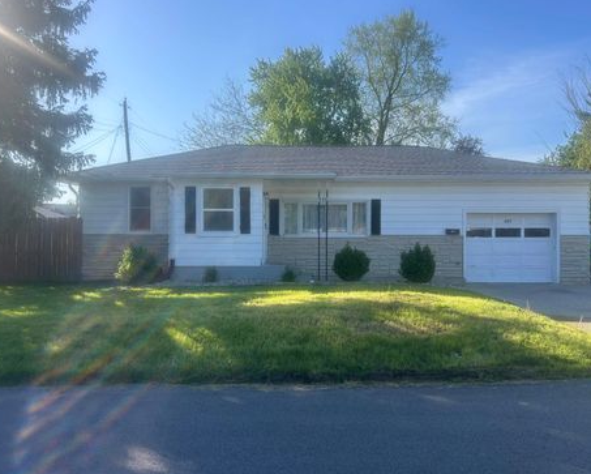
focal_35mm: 28
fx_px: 490
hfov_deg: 62.2
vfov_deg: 51.6
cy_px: 238
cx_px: 308
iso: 50
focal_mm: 5.7
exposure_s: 1/2457
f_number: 1.5
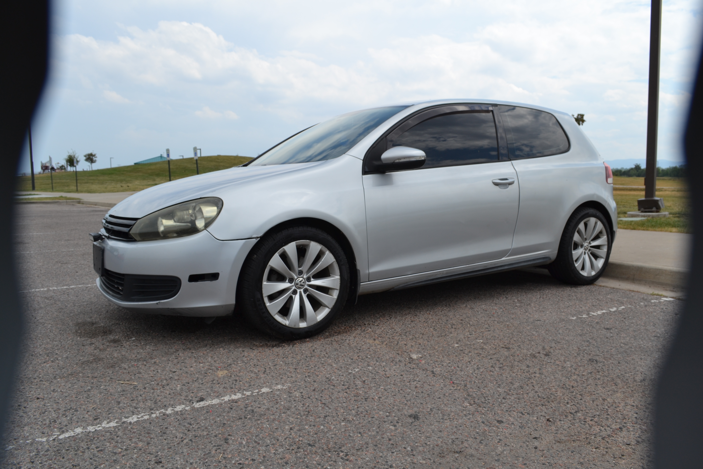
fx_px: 527
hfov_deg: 67.4
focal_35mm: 27
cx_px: 352
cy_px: 234
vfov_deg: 47.9
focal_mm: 18
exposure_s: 1/250
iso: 100
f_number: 8
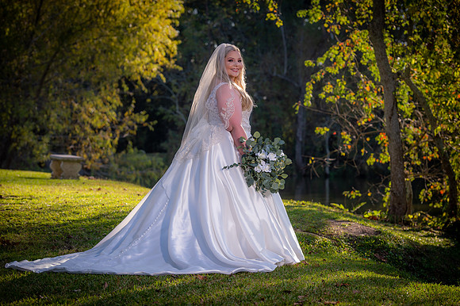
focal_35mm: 110
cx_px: 230
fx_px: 1405
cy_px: 153
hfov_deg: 18.6
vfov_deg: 12.4
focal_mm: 110
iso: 100
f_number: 5.6
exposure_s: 1/125
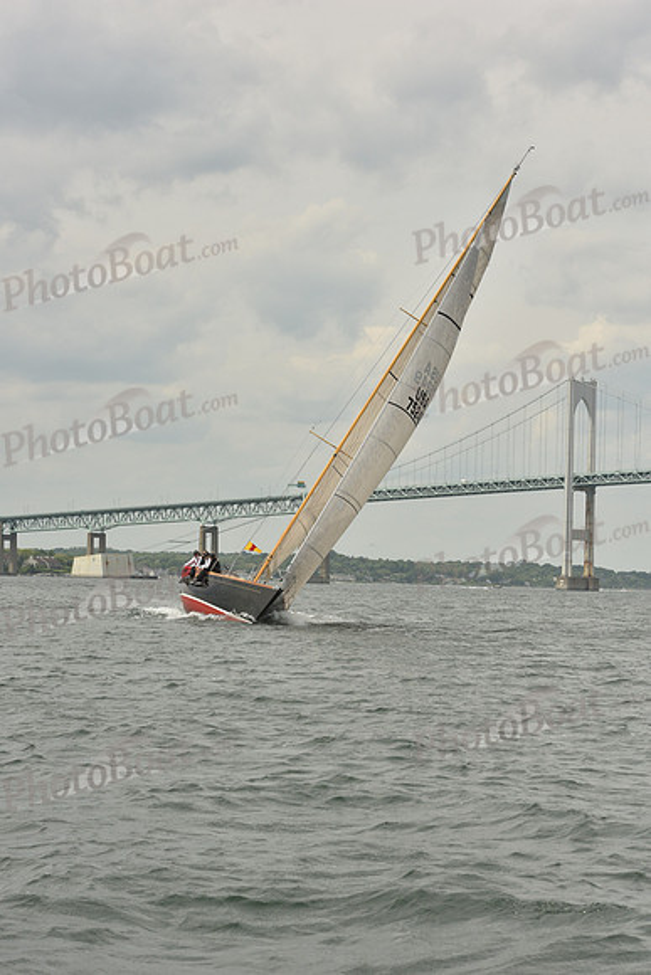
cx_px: 326
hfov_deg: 14.4
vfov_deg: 21.5
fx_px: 2575
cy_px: 488
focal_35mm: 95
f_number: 13
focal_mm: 95
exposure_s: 1/1000
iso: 400
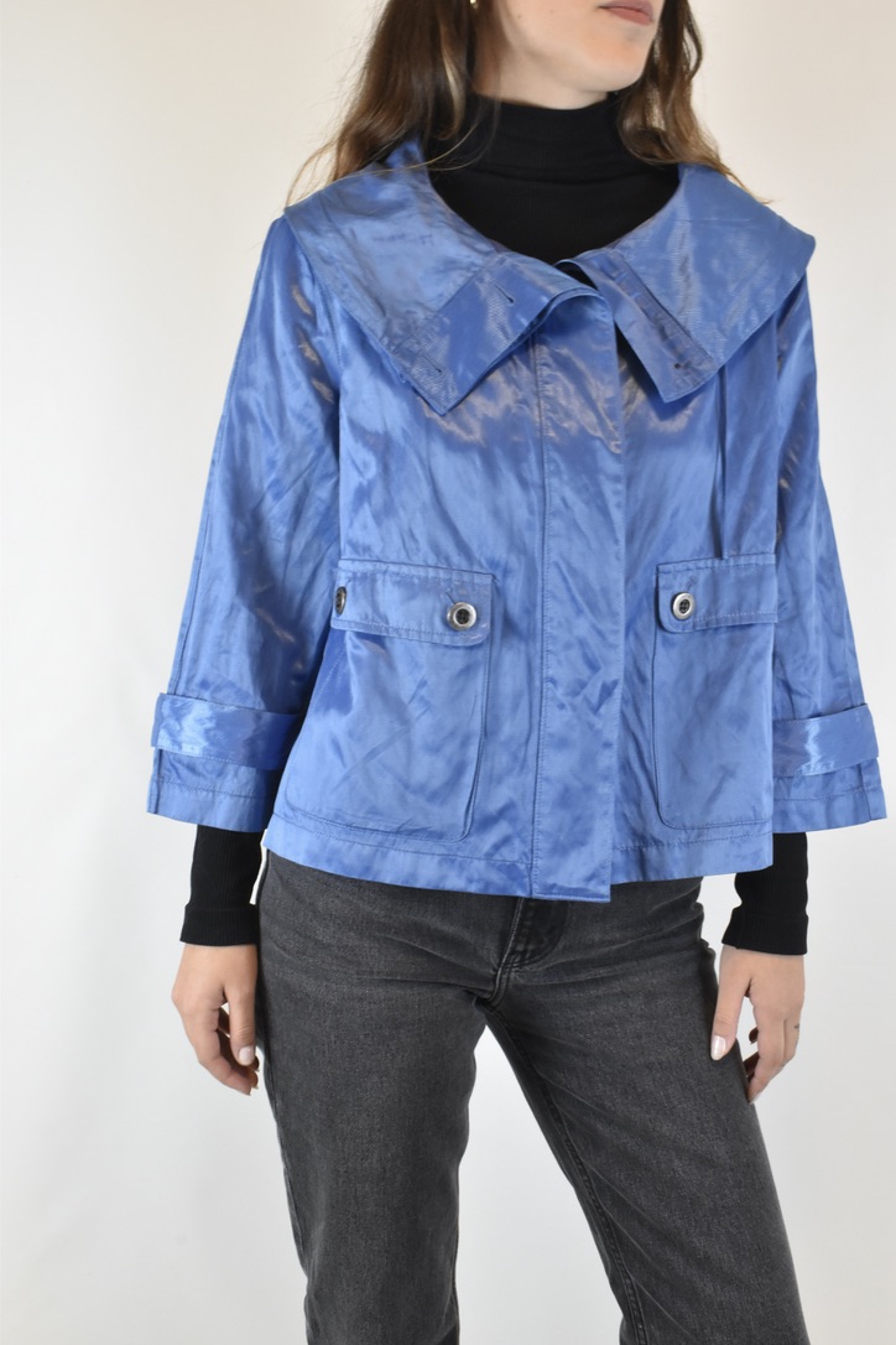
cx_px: 448
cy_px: 672
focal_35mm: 48
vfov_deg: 41.1
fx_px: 1792
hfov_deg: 28.1
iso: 1600
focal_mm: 32
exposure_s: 1/25
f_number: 16
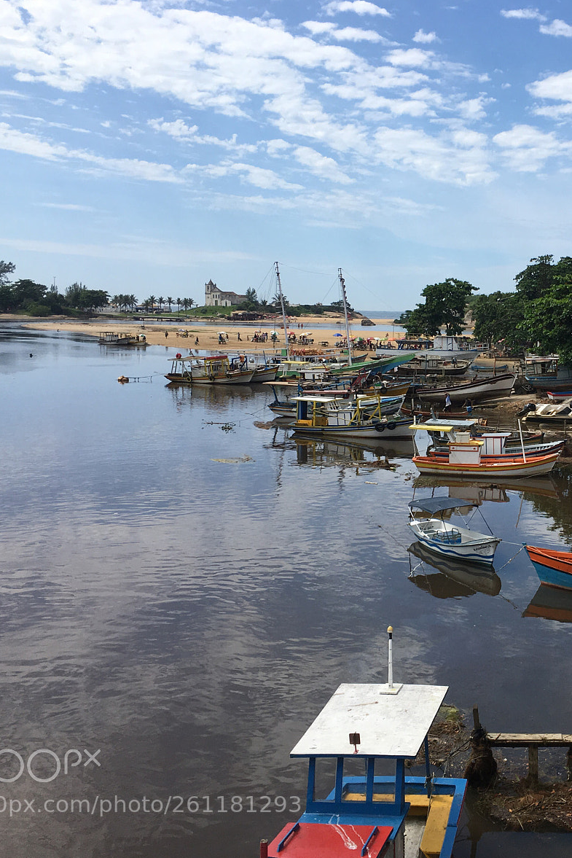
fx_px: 977
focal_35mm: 41
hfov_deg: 31.3
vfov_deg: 47.4
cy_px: 424
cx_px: 503
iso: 25
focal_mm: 4.15
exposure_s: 1/2481
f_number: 2.2
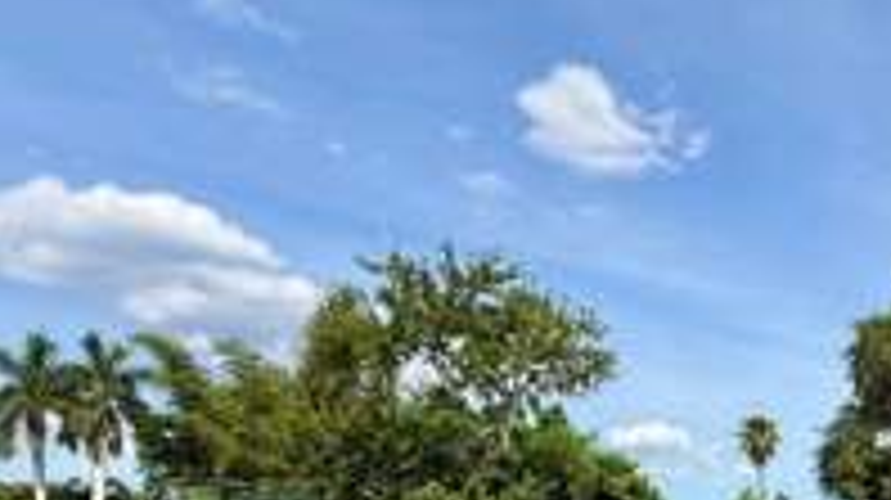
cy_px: 559
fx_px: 873
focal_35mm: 37
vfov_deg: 28.7
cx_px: 855
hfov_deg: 46.7
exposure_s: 1/2092
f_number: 2.2
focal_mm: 2.22
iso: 50
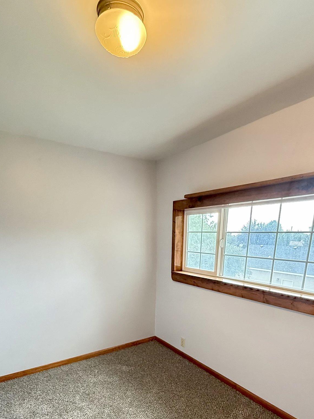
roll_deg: -0.9
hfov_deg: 63.4
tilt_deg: -14.8
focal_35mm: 21
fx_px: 254
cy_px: 309
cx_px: 164
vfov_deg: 74.0
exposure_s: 1/120
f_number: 2.2
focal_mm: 2.22
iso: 640
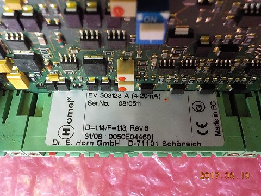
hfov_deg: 60.0
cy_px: 98
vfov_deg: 46.8
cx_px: 130
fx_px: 226
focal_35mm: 30
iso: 800
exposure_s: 1/30
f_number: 3.3
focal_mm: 4.1
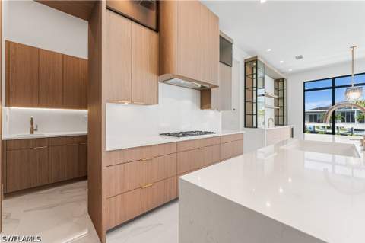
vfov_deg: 78.7
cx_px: 182
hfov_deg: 102.0
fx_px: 148
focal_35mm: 15
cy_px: 122
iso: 400
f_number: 10
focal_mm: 14.6
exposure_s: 1/30
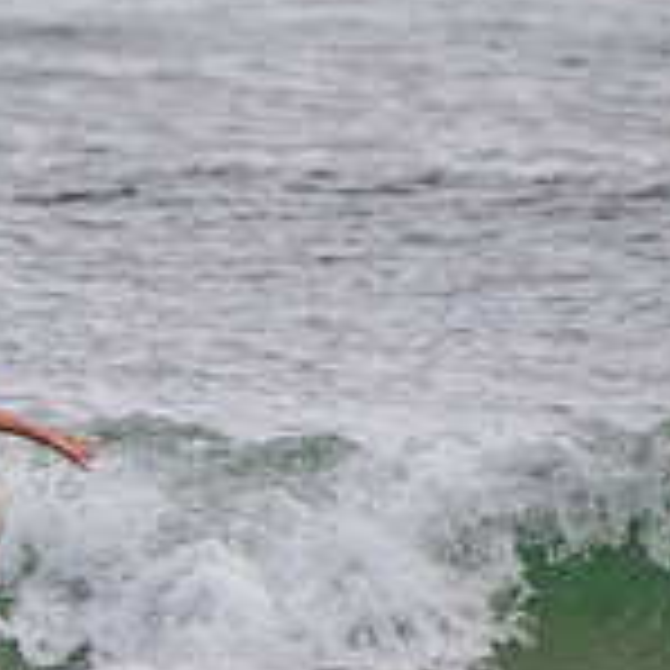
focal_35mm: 1824
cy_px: 694
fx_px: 39942
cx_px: -854
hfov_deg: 1.0
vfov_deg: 1.0
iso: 320
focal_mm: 400
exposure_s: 1/2000
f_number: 5.6
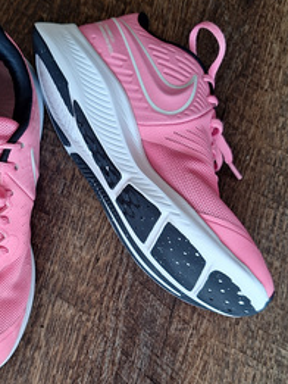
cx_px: 92
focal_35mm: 44
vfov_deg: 42.2
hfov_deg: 32.6
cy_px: 263
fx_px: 488
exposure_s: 1/50
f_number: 1.8
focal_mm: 5.54
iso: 64
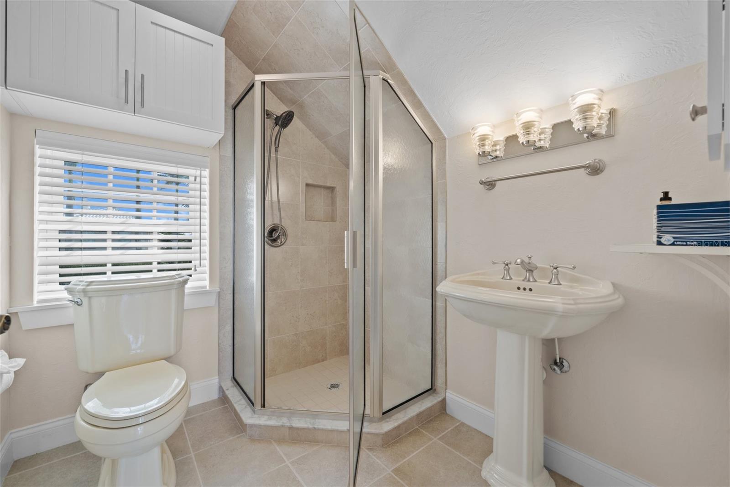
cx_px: 365
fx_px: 284
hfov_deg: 104.3
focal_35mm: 14
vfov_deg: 81.2
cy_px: 244
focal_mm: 14
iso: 200
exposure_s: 1/5
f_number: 9
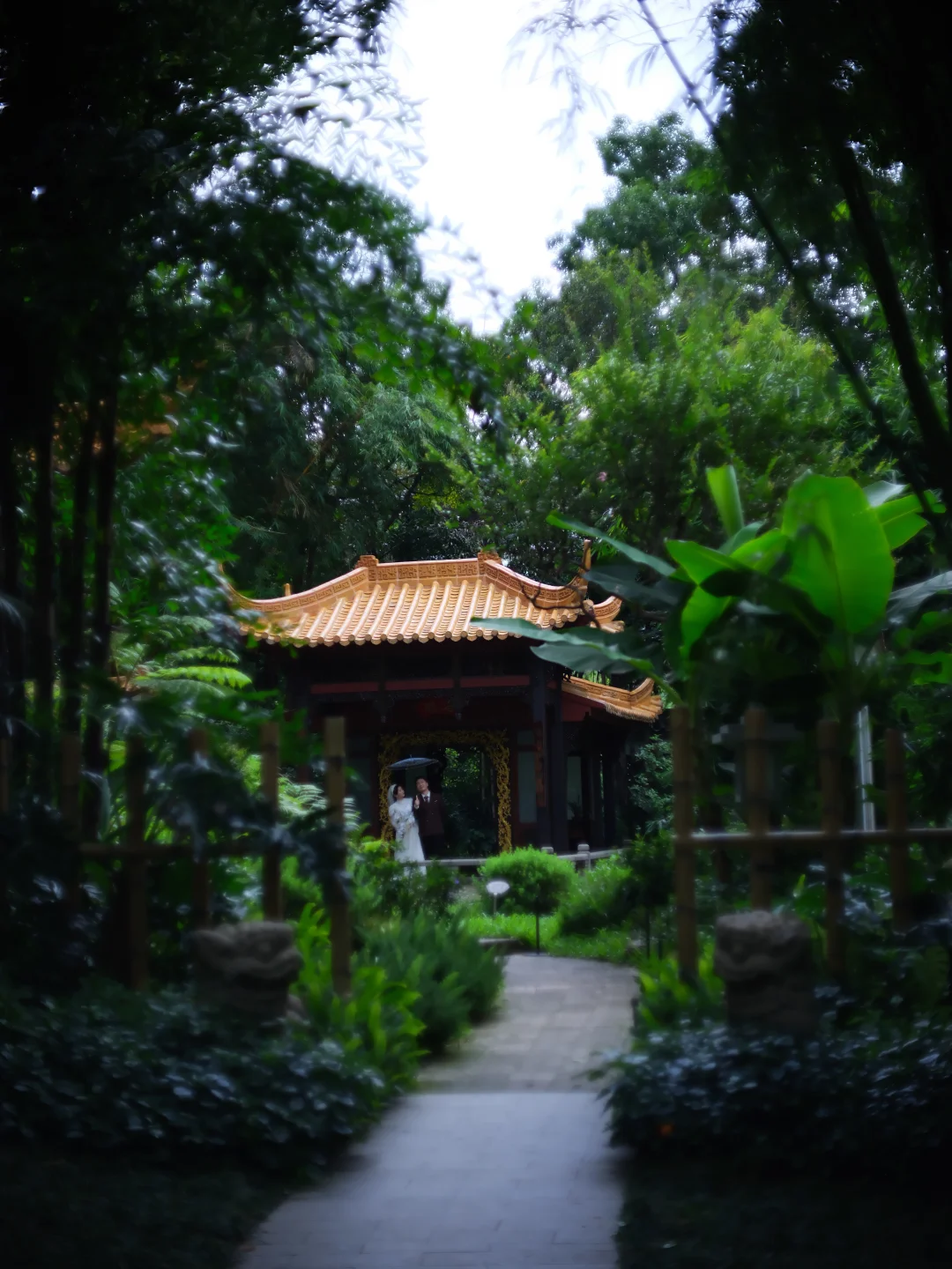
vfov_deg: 46.8
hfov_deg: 36.0
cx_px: 476
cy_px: 634
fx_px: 1467
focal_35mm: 40
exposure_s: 1/1100
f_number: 1.8
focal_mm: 50
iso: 200
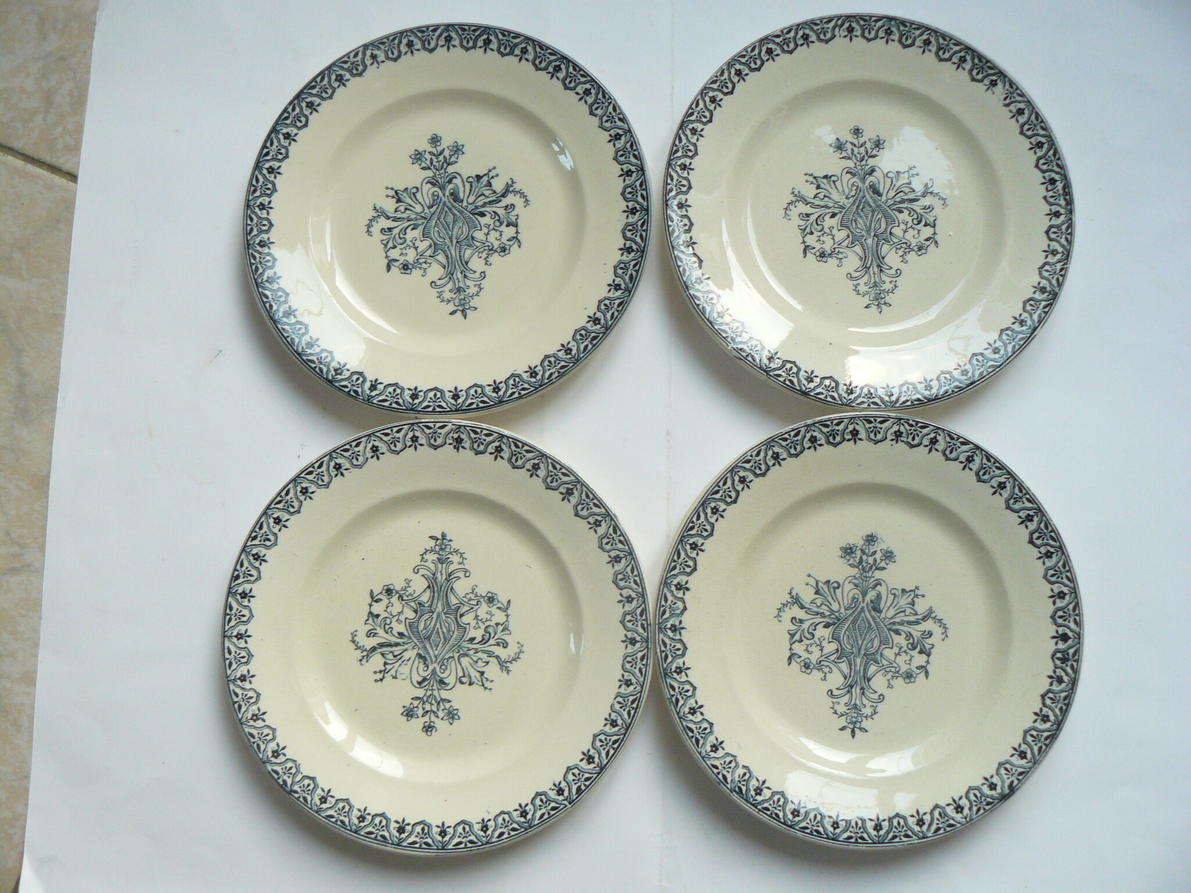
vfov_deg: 39.7
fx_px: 1239
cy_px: 446
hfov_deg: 51.4
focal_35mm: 36
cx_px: 596
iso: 160
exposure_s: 1/30
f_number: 2.8
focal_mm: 6
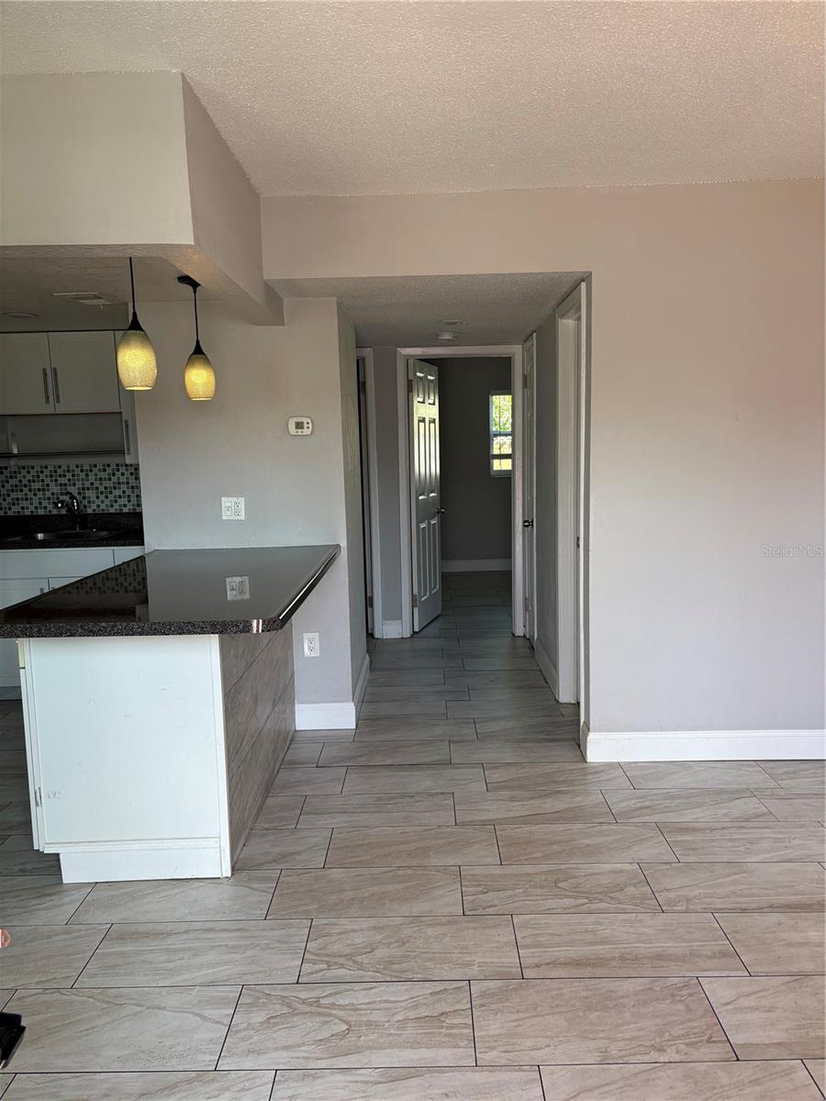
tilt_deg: -6.8
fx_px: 827
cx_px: 413
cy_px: 550
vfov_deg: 67.3
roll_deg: +1.5
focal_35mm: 26
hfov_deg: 53.1
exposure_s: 1/163
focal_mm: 5.96
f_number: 1.6
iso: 80
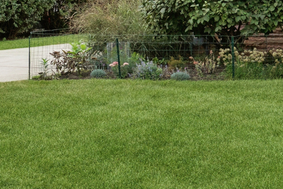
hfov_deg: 18.9
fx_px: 810
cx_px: 328
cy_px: -46
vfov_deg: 12.9
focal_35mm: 103
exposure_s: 1/250
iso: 400
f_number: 8
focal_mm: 30
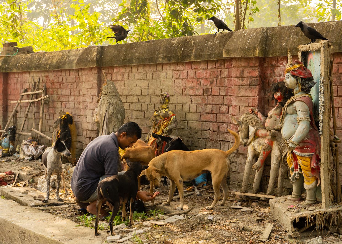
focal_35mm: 69
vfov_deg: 20.7
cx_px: 191
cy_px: 117
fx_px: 669
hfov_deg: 28.7
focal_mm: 42
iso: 800
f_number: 5
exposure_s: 1/400
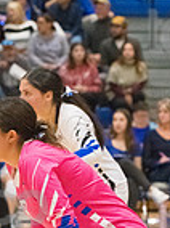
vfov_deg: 6.5
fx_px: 2003
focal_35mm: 305
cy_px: 225
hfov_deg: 4.9
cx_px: 10
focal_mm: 100
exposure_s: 1/1600
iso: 10000
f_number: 4.5
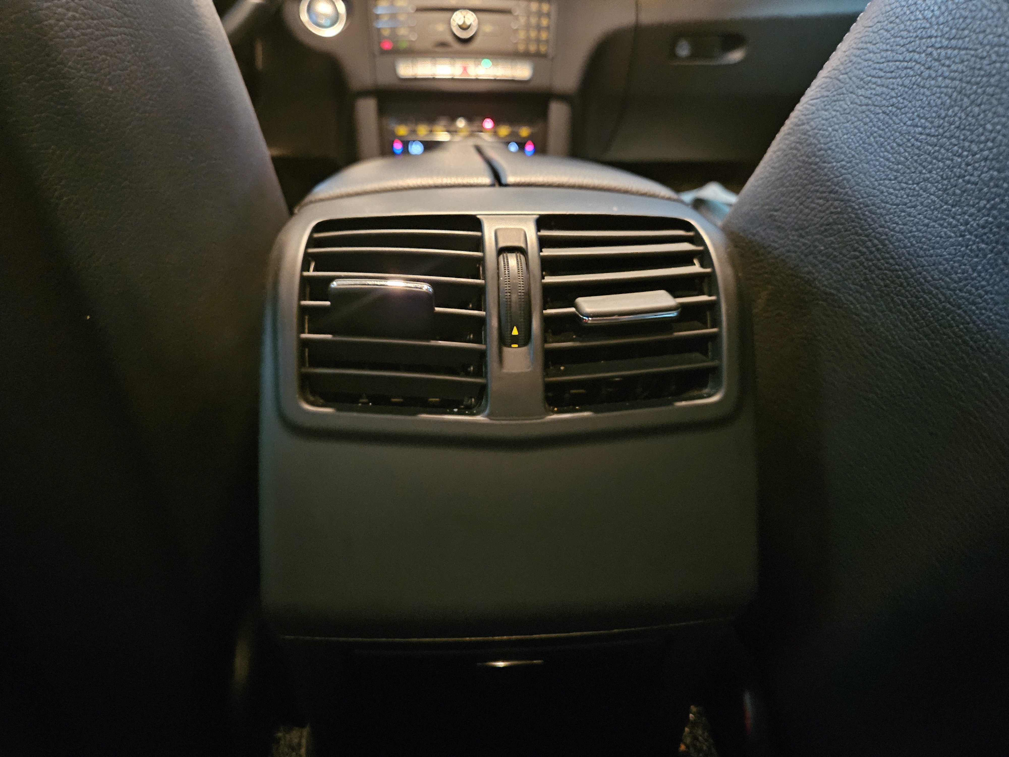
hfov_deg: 73.9
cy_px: 378
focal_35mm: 23
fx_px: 670
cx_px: 504
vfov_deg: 58.9
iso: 2500
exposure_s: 1/15
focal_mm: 5.4
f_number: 1.8
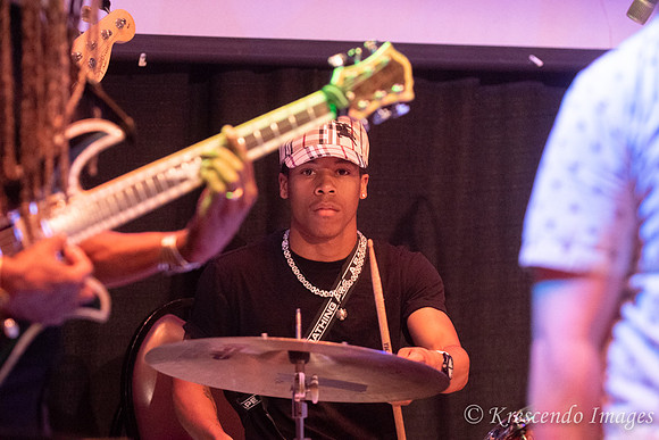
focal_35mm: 165
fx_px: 3021
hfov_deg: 12.4
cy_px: 220
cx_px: 330
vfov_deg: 8.3
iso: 3200
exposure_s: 1/200
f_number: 2.8
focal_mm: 110
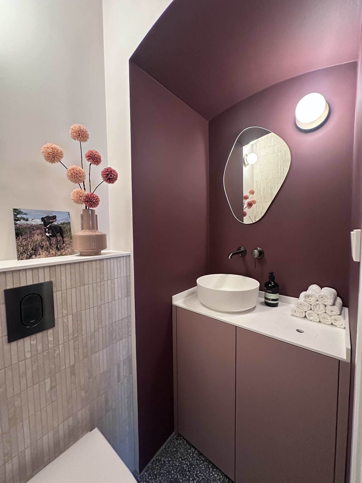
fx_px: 195
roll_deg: -0.9
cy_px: 242
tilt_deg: -4.0
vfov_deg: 102.1
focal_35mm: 14
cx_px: 181
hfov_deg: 85.7
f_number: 2.2
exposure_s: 1/50
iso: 800
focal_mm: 2.22
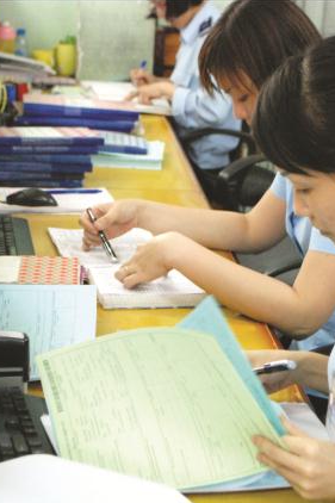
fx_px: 1145
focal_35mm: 82
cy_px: 254
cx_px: 156
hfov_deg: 16.6
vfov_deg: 24.8
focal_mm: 36
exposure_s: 1/40
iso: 1600
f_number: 5.3
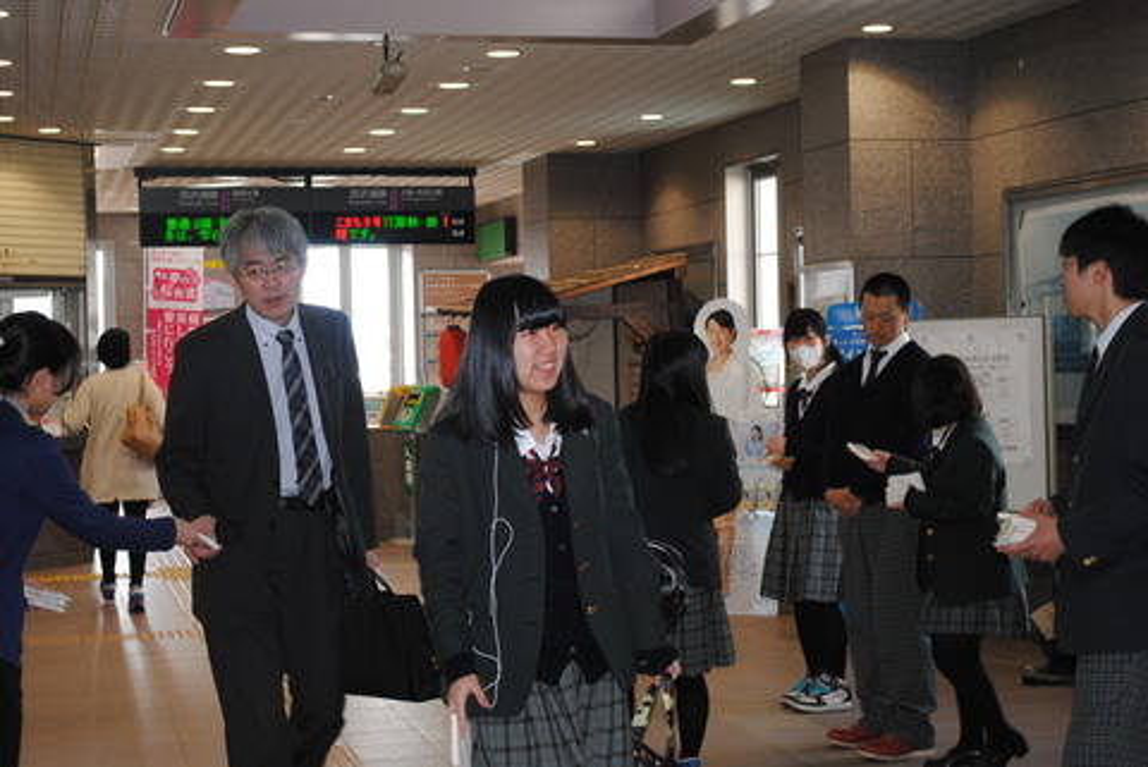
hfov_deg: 29.2
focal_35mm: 69
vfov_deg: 19.8
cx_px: 574
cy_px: 384
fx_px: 2202
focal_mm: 46
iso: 400
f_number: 5.3
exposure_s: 1/60
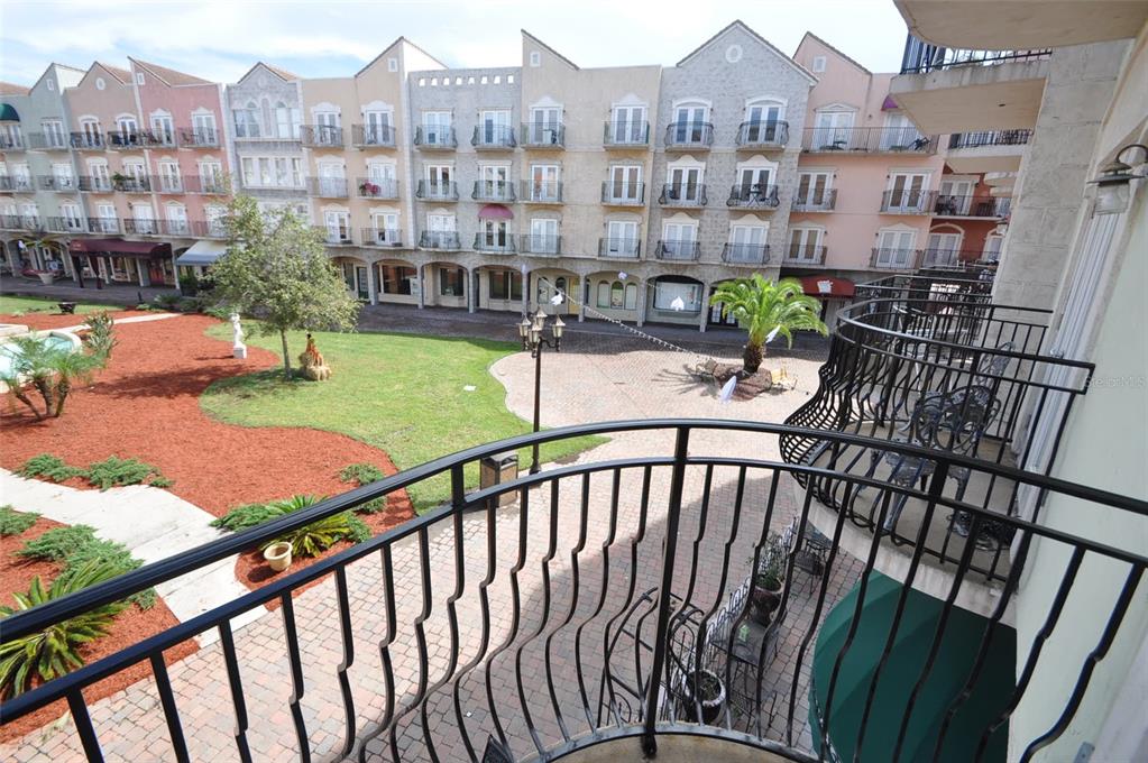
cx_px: 574
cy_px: 382
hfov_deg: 100.4
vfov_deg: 77.2
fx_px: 478
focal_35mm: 15
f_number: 8
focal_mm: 10
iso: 200
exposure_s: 1/250
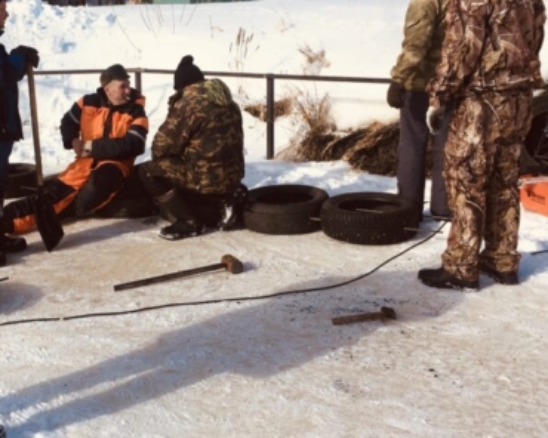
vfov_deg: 30.8
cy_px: 198
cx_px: 176
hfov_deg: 37.6
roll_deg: +1.6
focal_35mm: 49
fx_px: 795
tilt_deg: -12.7
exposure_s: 1/2331
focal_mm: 4.15
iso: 25
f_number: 2.2
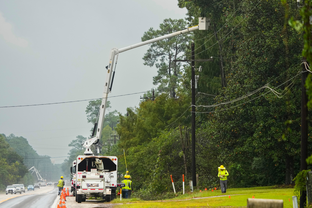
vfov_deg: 6.4
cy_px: 104
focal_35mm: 214
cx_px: 156
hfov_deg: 9.6
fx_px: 1854
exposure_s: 1/1000
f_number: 6.3
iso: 1000
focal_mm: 214
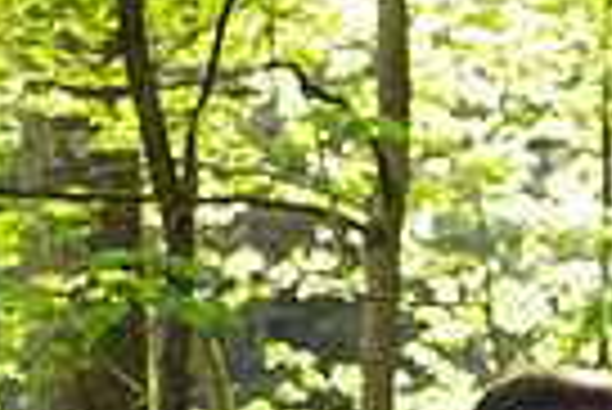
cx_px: 279
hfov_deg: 13.8
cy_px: 631
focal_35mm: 149
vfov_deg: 9.0
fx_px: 2536
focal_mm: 35
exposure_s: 1/320
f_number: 3.5
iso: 220
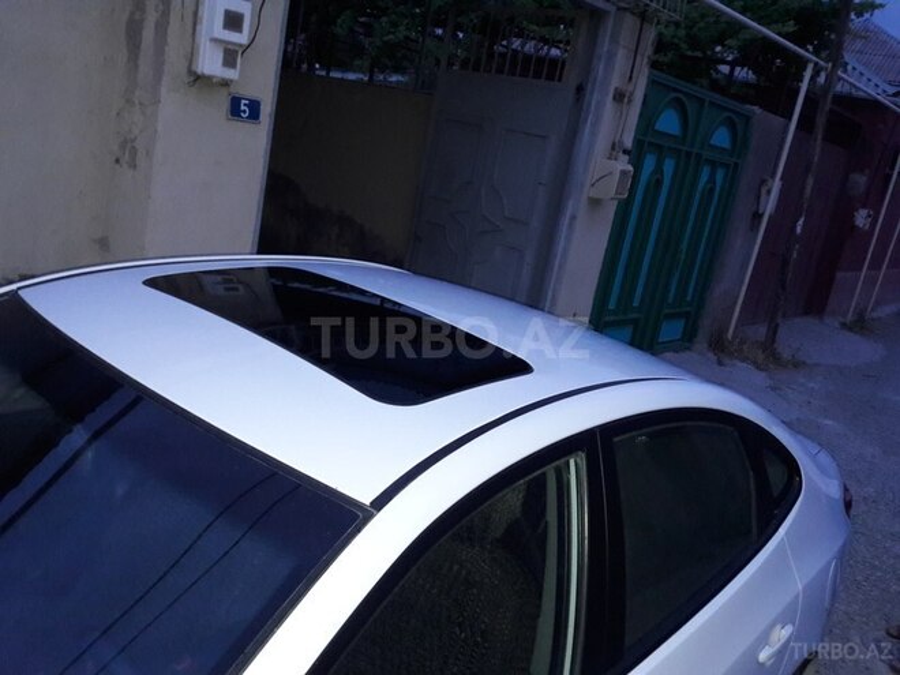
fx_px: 728
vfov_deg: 49.7
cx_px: 450
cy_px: 338
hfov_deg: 63.4
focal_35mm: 28
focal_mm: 3.7
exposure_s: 1/17
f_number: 1.9
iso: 200
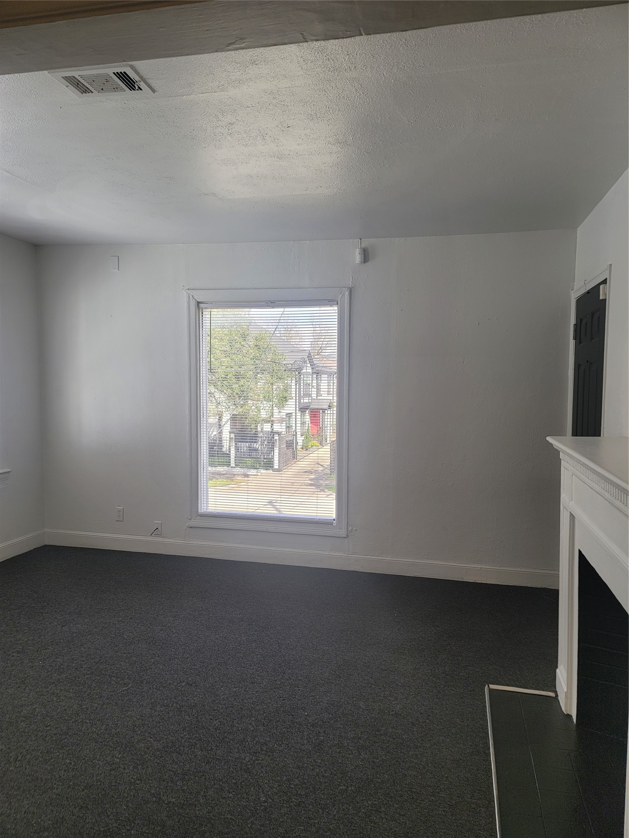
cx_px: 314
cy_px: 419
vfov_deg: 69.4
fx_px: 606
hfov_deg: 54.9
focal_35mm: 25
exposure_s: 1/120
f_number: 1.8
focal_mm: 7
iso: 40
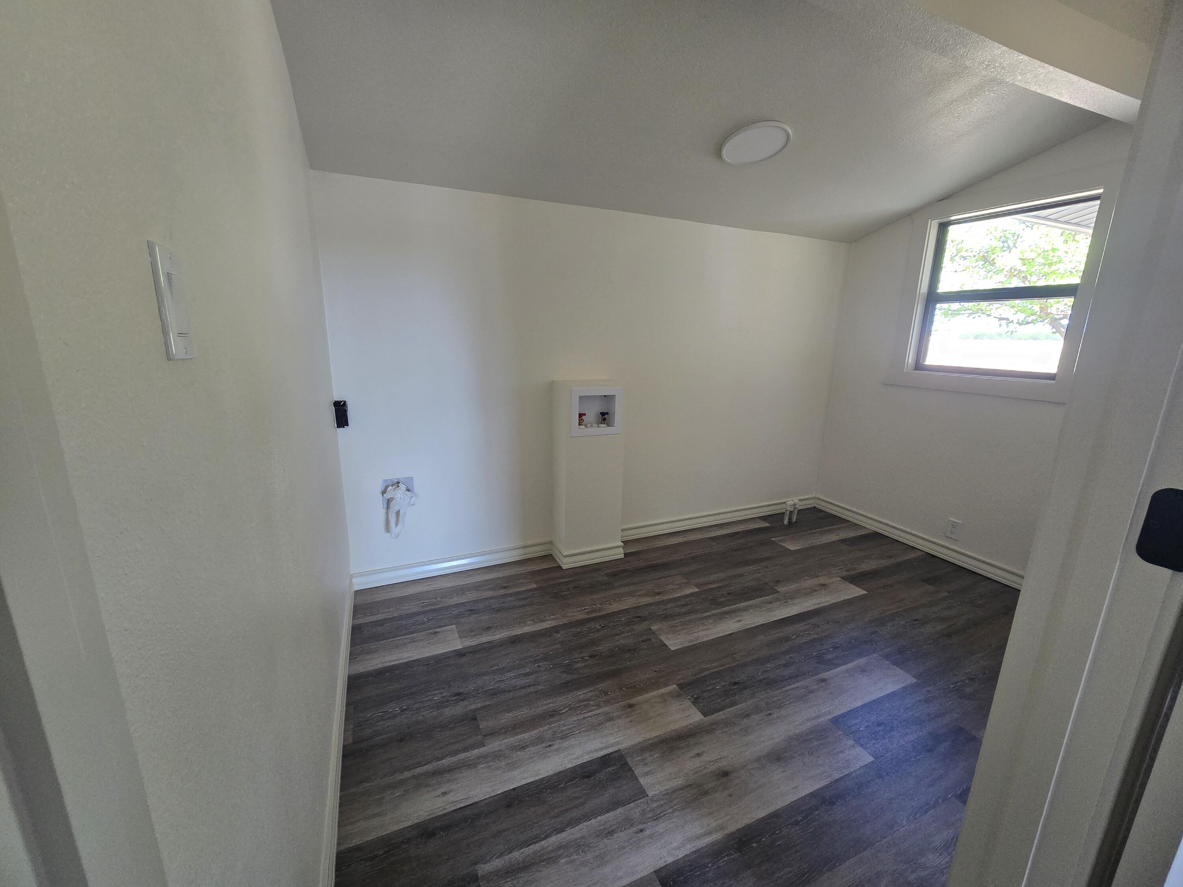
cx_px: 592
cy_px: 444
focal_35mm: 13
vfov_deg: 89.9
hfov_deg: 106.2
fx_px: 444
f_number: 2.2
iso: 200
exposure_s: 1/60
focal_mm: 2.2
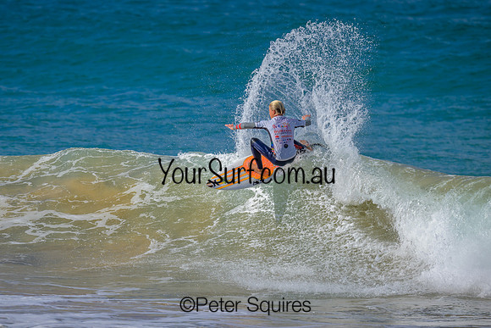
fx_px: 11682
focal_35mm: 856
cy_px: 157
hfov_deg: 2.4
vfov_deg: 1.6
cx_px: 228
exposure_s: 1/2000
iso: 220
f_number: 6.3
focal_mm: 800
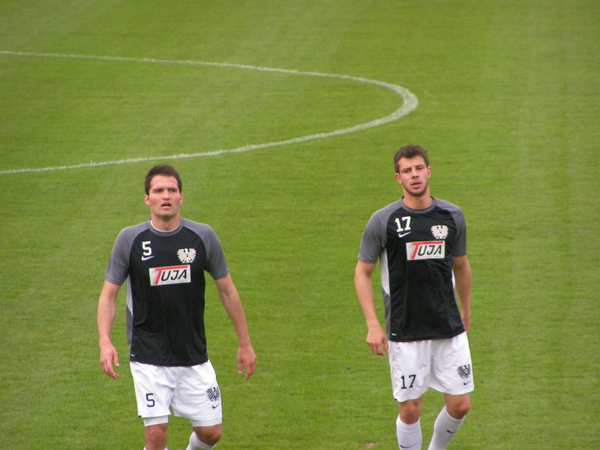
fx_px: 5148
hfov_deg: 6.7
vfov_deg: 5.0
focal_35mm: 297
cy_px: 225
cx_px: 300
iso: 125
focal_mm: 45.4
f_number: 3.5
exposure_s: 1/320
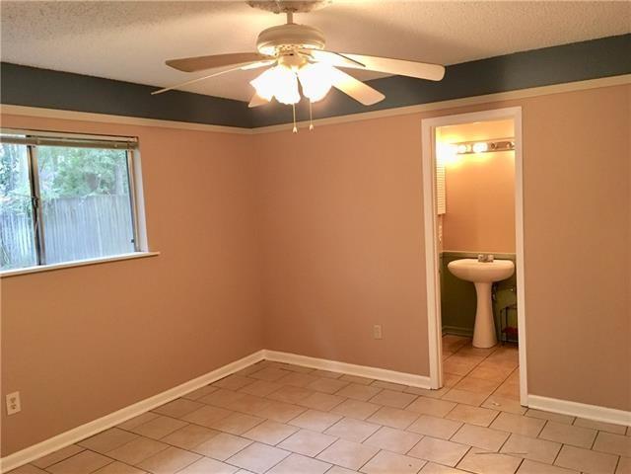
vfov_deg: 48.2
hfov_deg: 61.7
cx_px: 316
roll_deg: +2.2
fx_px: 529
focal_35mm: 29
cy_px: 237
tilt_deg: -5.2
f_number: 2.2
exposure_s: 1/30
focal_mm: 4.15
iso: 125
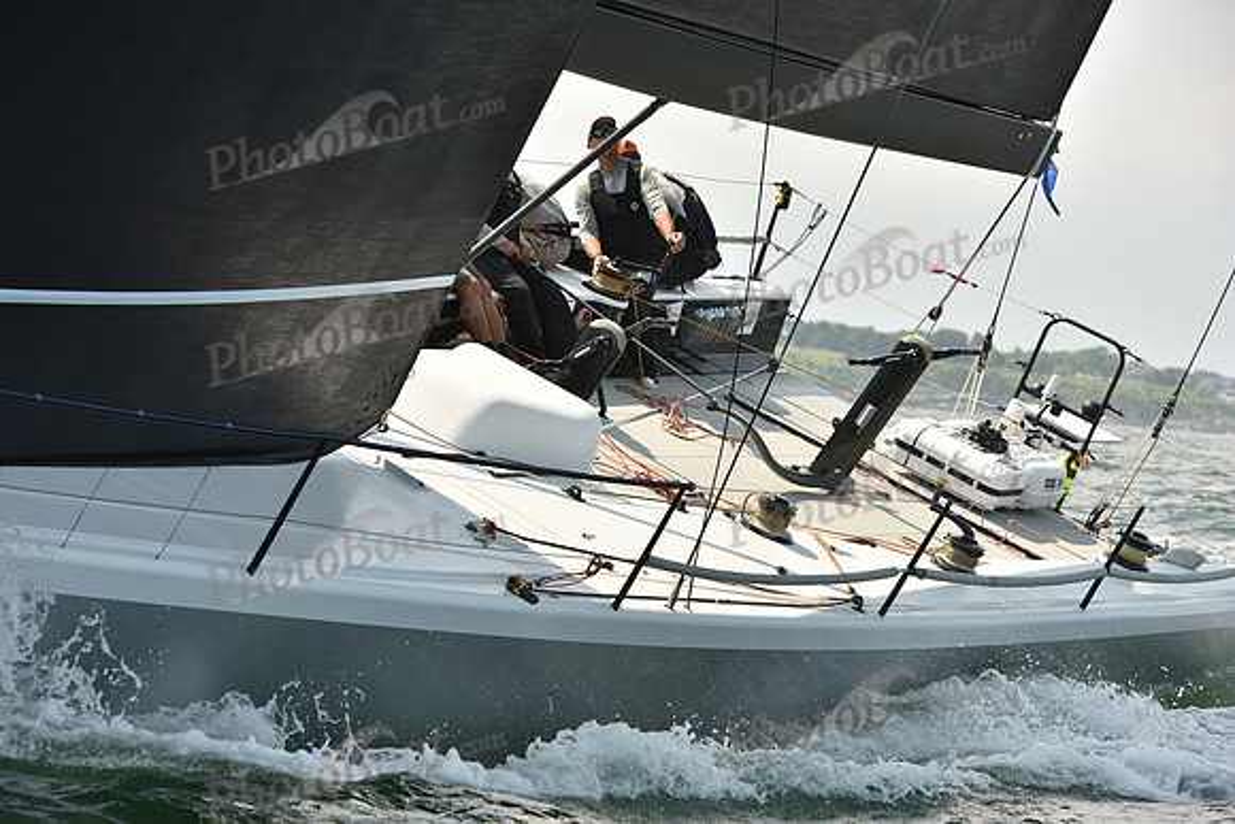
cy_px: 412
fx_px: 4461
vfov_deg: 10.6
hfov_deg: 15.8
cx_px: 618
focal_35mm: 130
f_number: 7.1
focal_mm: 130
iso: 250
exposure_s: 1/800
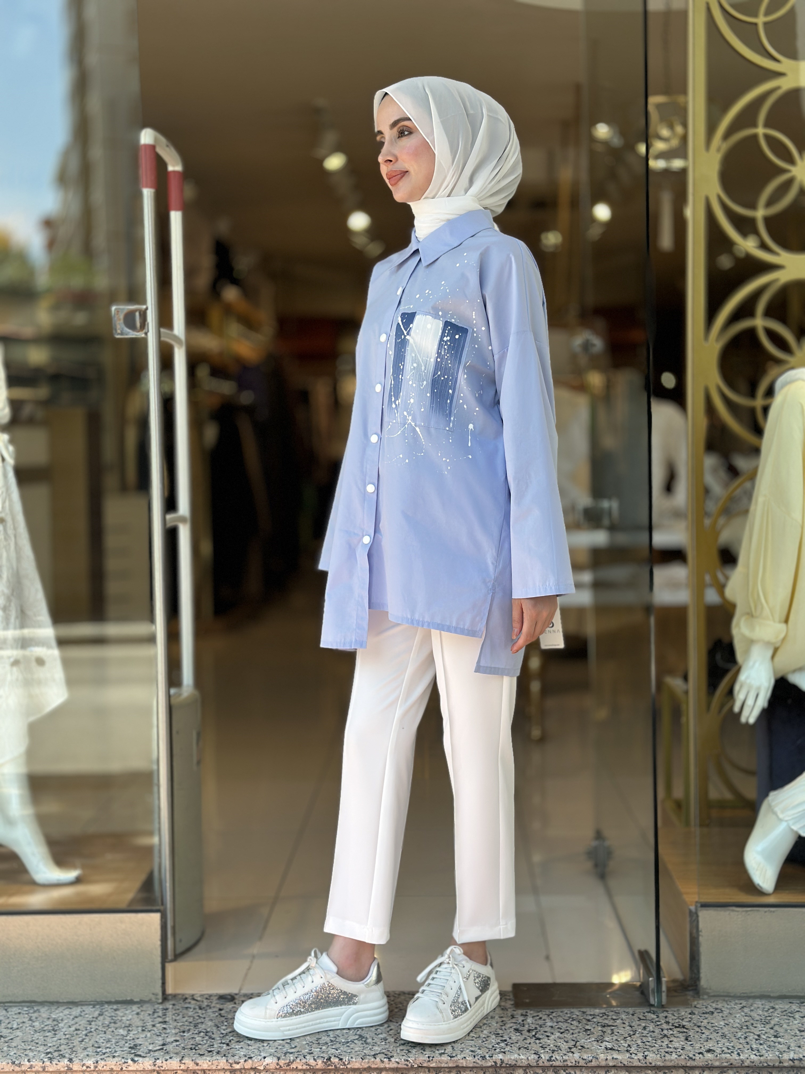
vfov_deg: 39.7
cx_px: 402
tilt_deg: -3.0
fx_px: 1488
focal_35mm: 48
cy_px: 537
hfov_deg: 30.3
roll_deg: +0.4
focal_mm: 6.86
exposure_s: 1/756
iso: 80
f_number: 1.78
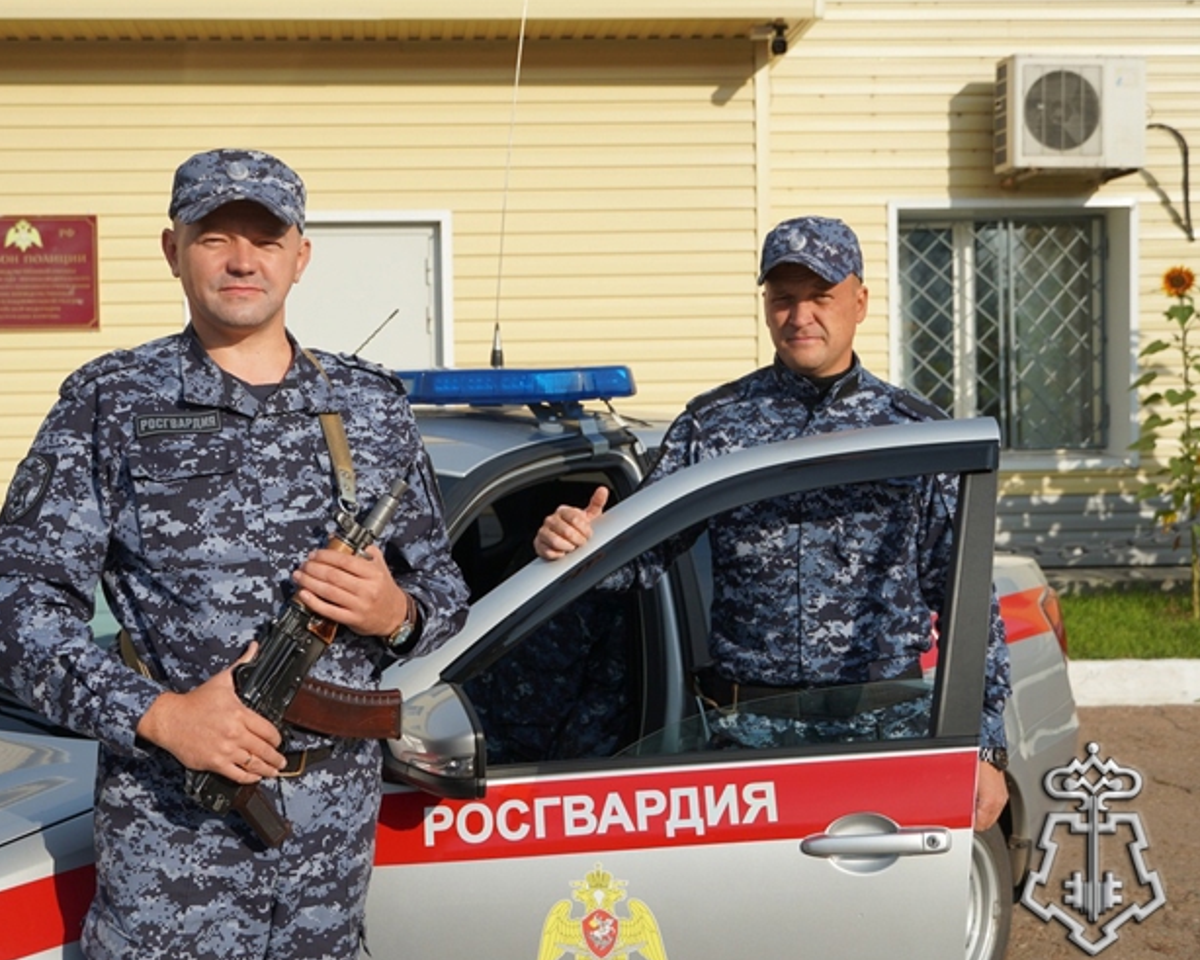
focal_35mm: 55
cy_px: 483
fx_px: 1953
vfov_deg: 27.6
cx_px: 483
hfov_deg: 34.0
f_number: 4.5
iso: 100
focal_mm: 32
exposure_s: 1/800
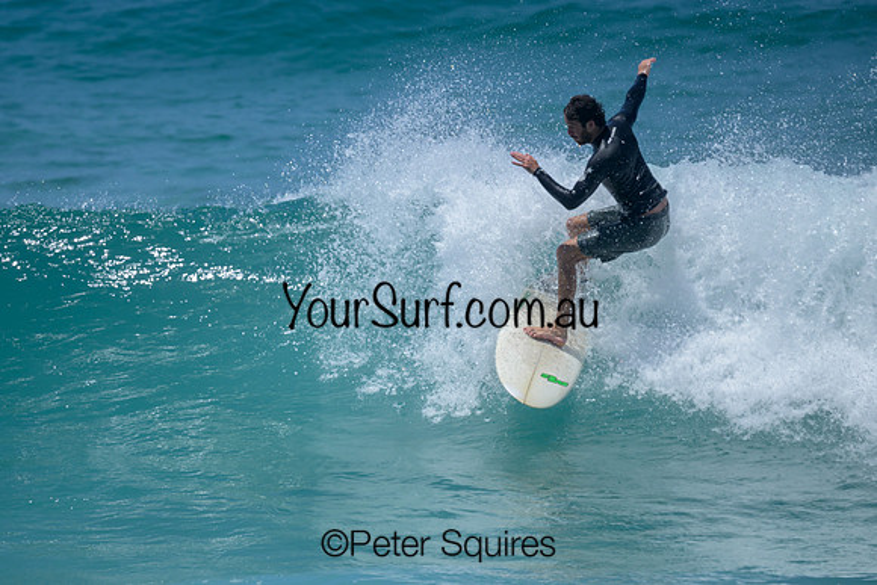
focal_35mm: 1004
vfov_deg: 1.4
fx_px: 24454
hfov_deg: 2.1
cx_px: 327
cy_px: 344
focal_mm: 800
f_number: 6.3
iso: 280
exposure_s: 1/2500
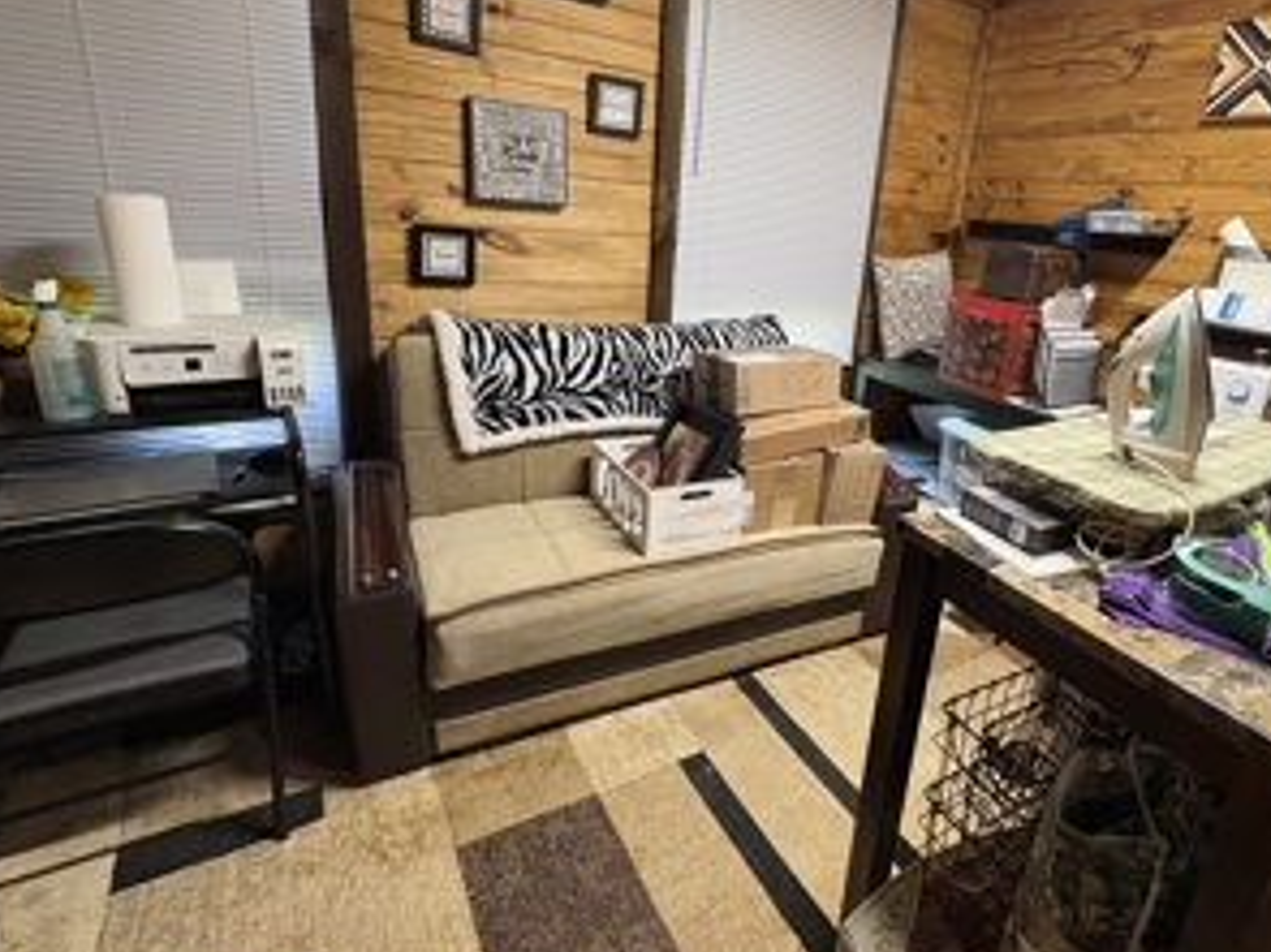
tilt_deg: -16.7
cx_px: 750
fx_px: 697
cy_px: 414
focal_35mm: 19
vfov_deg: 68.4
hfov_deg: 83.9
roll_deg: -5.3
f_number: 2.2
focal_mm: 2.22
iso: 160
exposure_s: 1/60
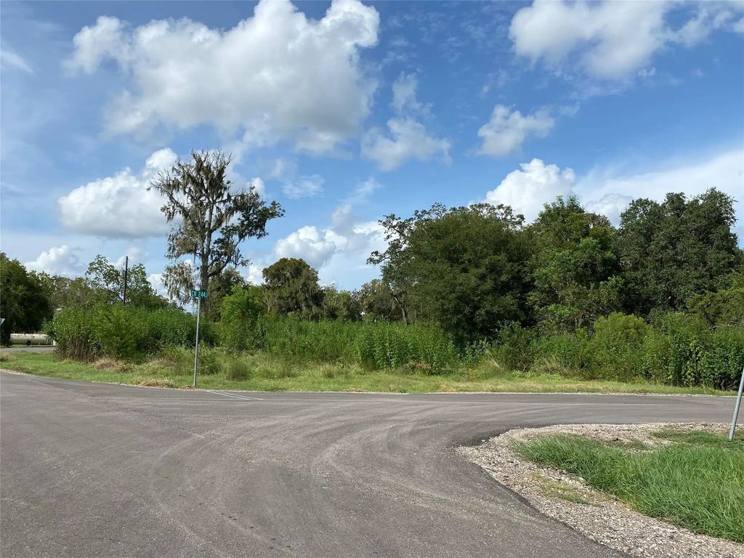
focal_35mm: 26
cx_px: 372
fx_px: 559
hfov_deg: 67.3
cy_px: 279
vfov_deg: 53.1
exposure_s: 1/3846
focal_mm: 4.25
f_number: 1.8
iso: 32
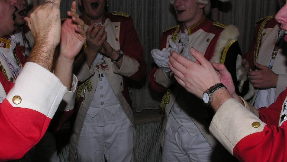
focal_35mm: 46
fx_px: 350
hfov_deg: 44.5
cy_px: 78
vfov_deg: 26.0
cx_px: 127
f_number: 4
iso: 50
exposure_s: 1/60.1
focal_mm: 8.9
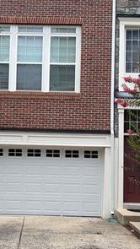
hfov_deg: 18.7
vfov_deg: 32.8
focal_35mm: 64
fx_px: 422
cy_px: 117
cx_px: 30
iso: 50
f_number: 1.6
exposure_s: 1/2985
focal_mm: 5.96
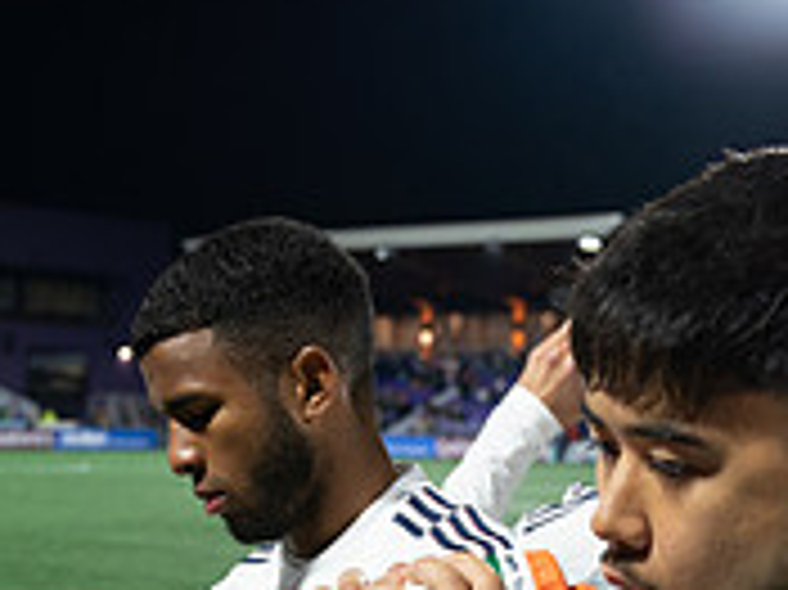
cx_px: 365
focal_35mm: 86
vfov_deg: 16.0
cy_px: 840
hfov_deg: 22.8
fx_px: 1956
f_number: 2.8
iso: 1000
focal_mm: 24
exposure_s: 1/250
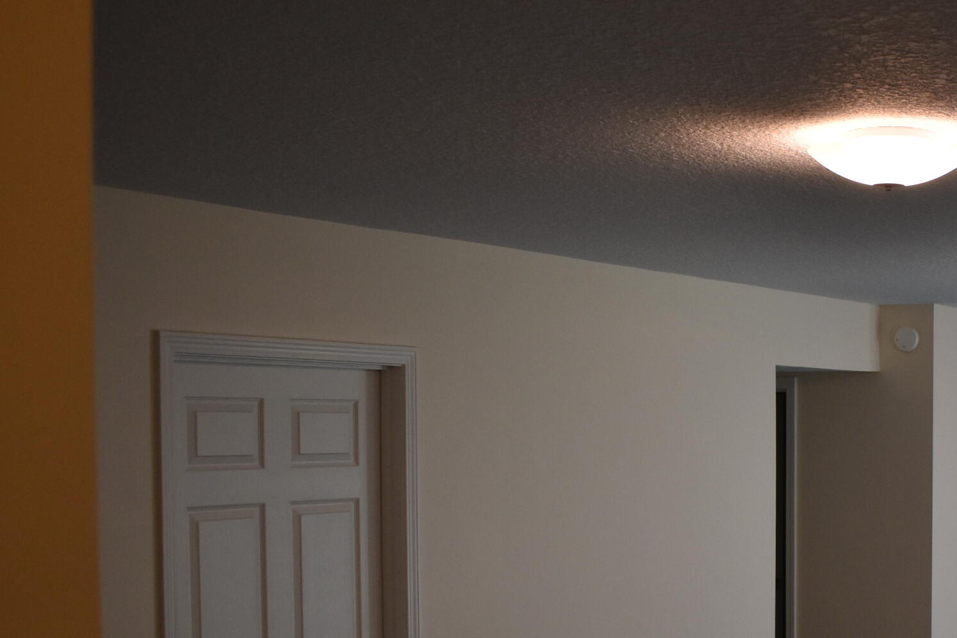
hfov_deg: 31.8
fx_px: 1595
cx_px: 856
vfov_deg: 22.3
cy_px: 510
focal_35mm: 60
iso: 800
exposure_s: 1/160
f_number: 3.5
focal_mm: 20
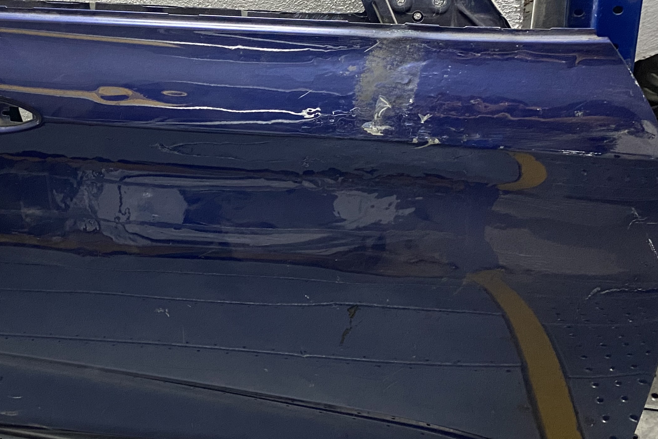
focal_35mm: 52
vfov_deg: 25.6
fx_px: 950
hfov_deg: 37.2
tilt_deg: -33.7
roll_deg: +12.0
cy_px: 101
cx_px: 155
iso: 500
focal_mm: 4.25
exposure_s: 1/25
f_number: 1.8
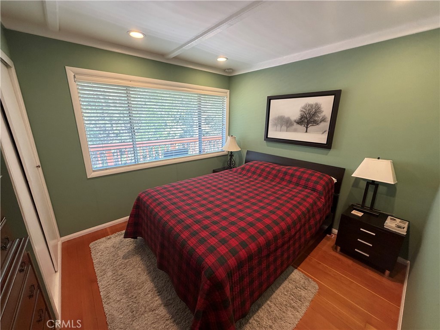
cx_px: 220
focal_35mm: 14
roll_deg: +0.0
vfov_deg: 85.7
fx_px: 178
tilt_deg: -14.3
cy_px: 165
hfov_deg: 102.1
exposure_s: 1/120
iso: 320
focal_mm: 2.22
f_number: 2.2
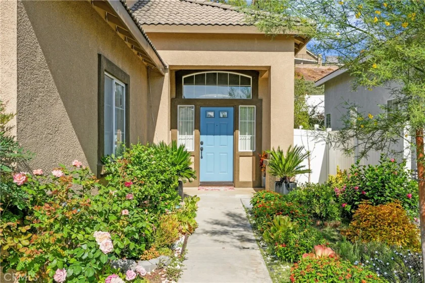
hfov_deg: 54.4
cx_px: 212
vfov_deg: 37.9
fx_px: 413
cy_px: 142
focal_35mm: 35
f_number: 13
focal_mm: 35
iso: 100
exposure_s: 1/125
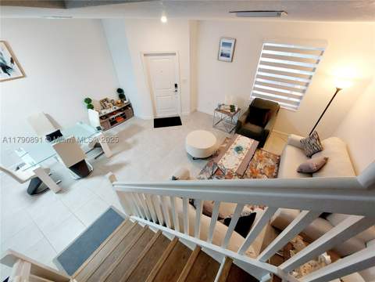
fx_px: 141
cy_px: 141
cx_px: 188
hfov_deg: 106.2
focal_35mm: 13
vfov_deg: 89.9
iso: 200
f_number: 2.2
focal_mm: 1.74
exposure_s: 1/60.2
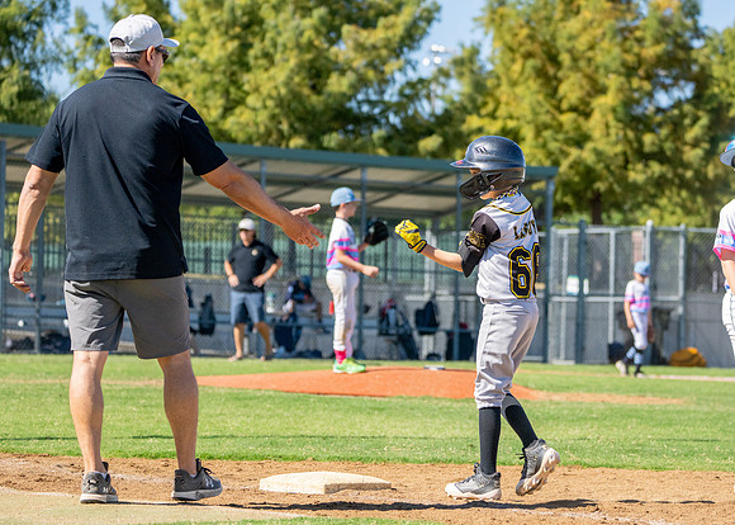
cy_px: 281
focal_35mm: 156
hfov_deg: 12.8
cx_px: 434
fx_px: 3266
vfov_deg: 9.2
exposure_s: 1/5000
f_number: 5
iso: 1000
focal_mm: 135
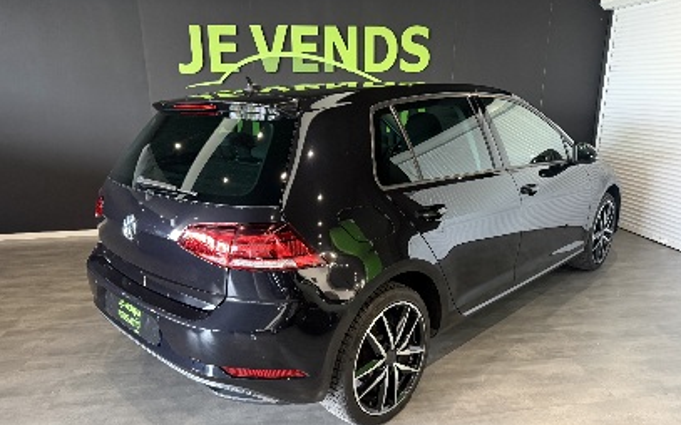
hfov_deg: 70.4
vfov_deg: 47.4
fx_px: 482
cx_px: 346
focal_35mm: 26
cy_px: 243
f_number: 1.78
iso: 640
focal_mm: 6.76
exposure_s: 1/33
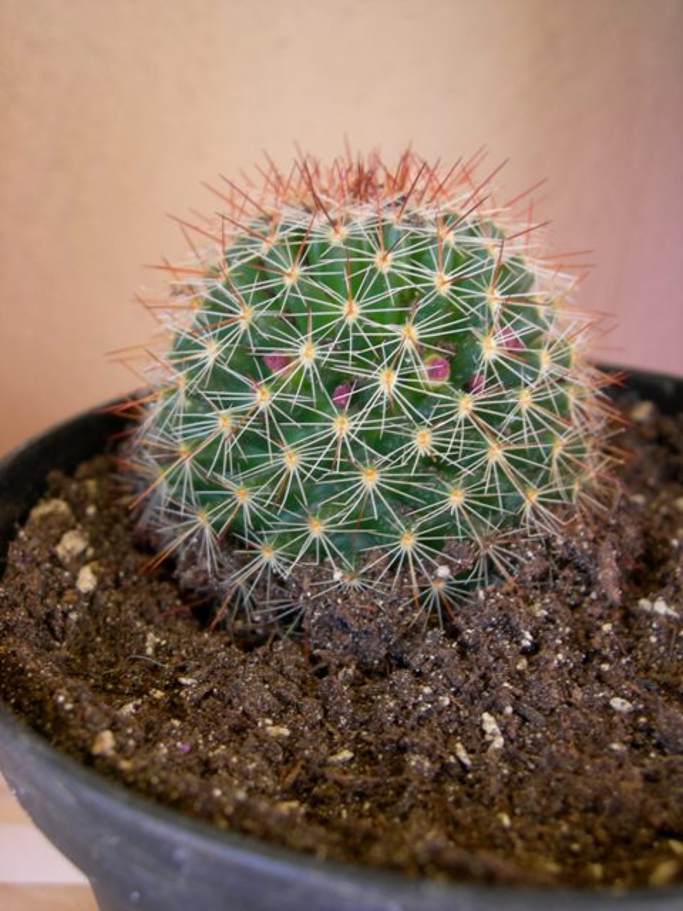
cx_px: 342
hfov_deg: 37.7
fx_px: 1000
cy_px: 456
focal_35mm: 38
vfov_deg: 49.0
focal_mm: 8
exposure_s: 1/38.8
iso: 64
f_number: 3.9
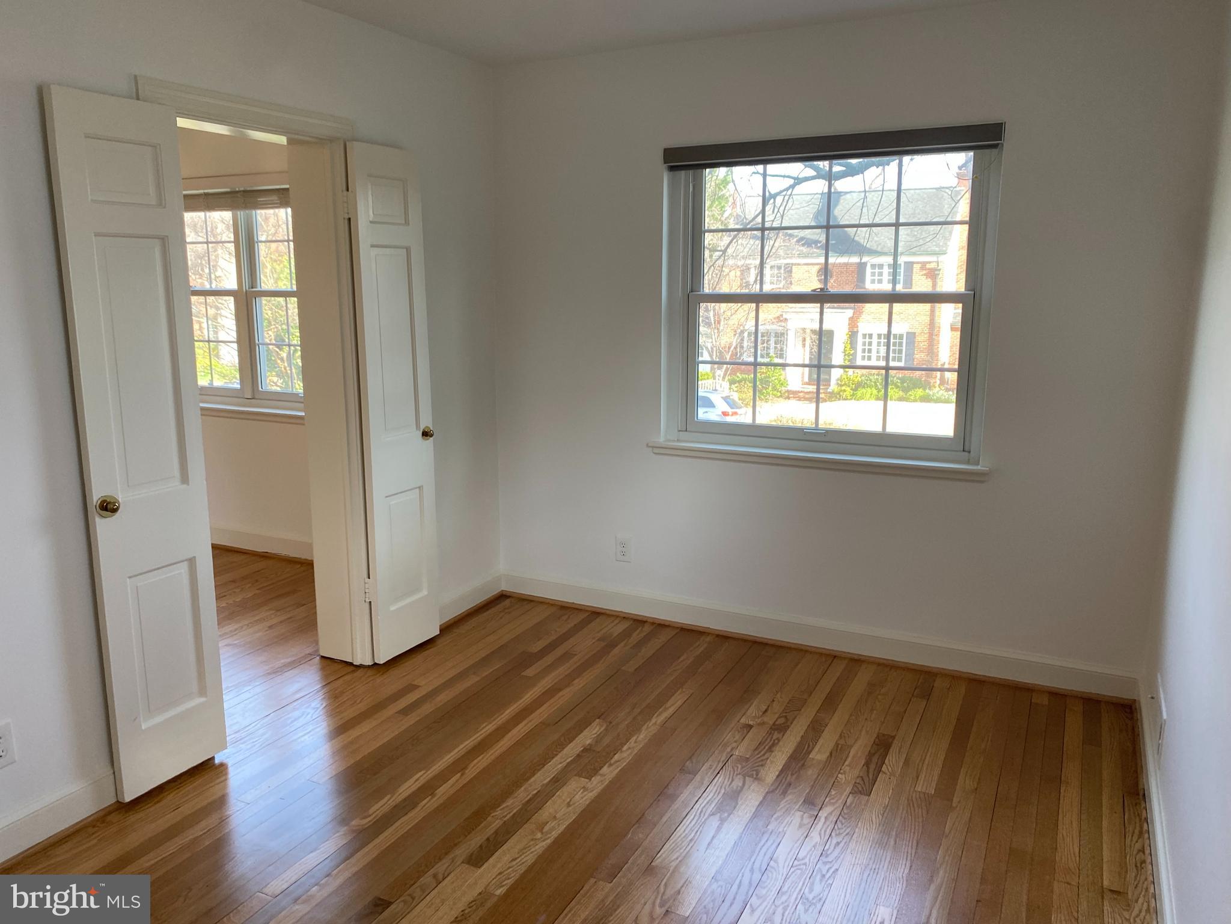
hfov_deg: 67.3
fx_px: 925
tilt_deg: -10.5
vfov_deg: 53.1
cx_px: 616
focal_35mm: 26
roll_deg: +0.1
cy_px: 462
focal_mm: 4.25
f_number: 1.8
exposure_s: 1/60
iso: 64
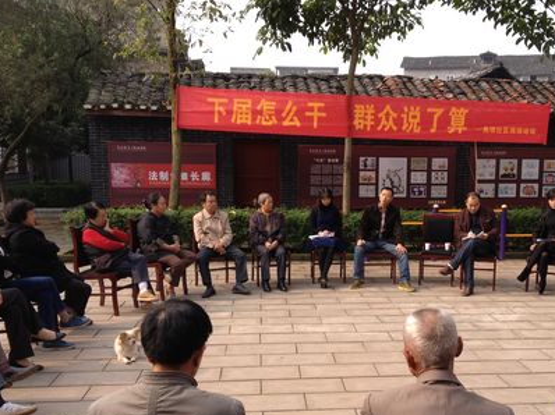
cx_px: 339
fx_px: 705
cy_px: 250
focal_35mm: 44
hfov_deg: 42.7
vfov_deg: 32.7
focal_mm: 4.28
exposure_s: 1/552
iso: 50
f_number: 2.4
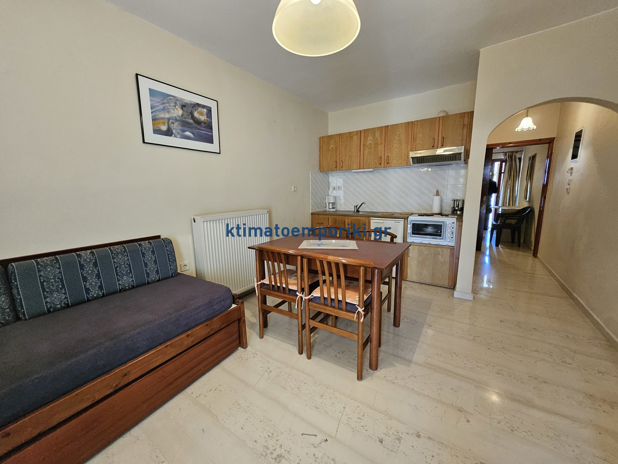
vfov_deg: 89.9
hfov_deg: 106.2
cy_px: 232
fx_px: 232
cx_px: 309
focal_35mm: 13
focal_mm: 1.74
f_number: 2.2
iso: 400
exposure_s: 1/50
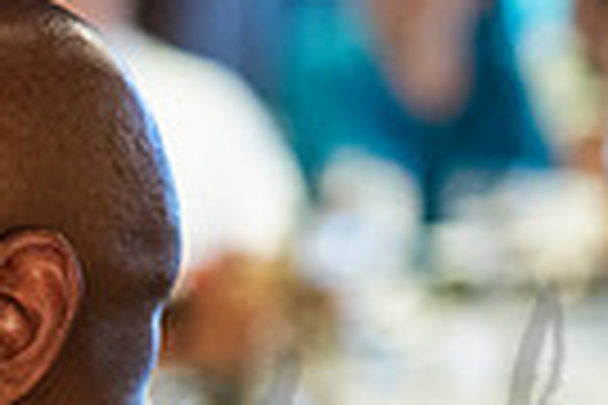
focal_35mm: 215
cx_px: -387
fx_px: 3631
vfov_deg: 6.4
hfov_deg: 9.2
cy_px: 410
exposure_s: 1/125
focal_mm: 50
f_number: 1.4
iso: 2500
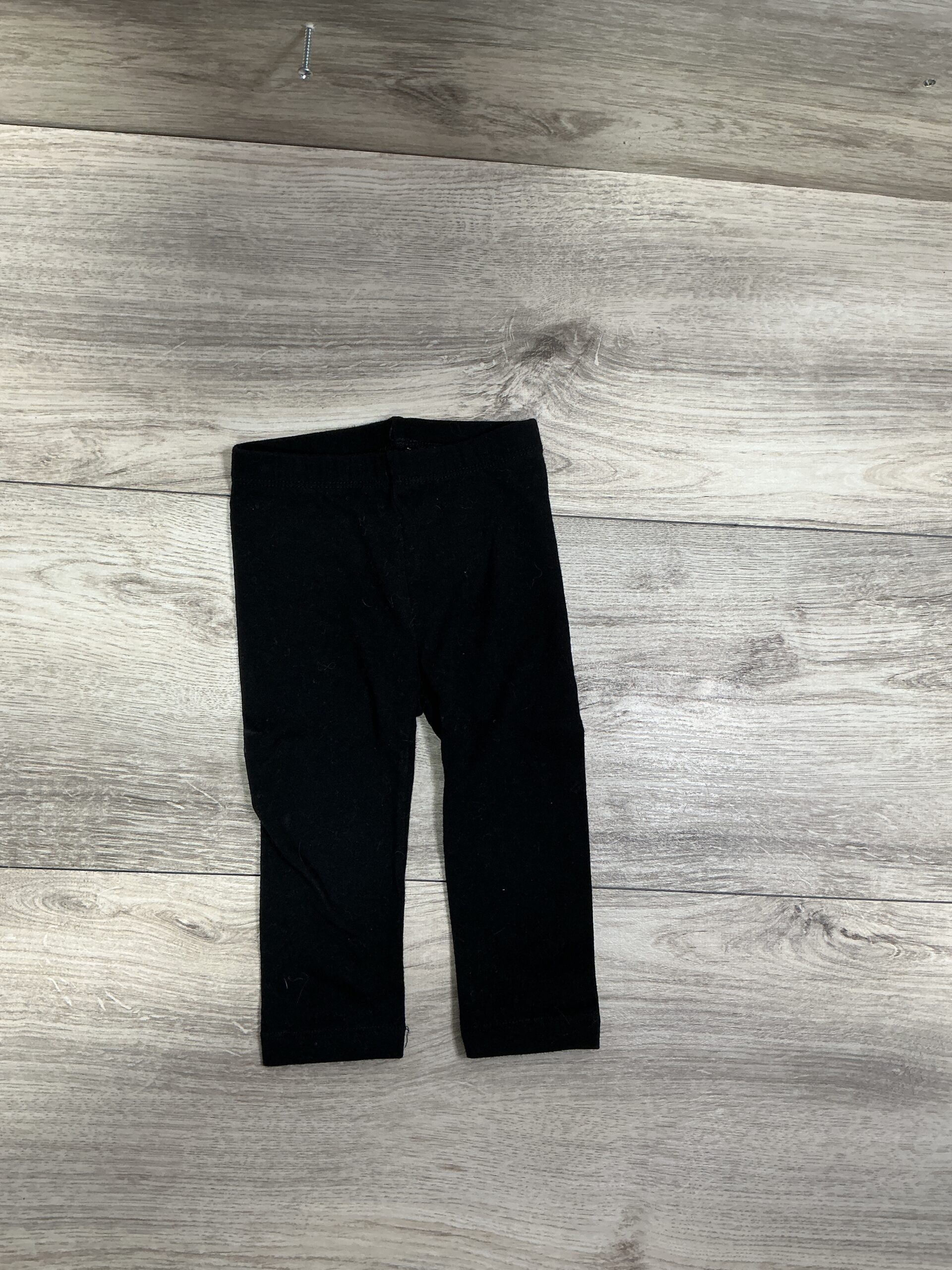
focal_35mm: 29
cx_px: 476
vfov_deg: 61.7
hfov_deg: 48.2
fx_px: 1063
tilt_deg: -83.7
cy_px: 635
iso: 64
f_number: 1.8
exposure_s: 1/50
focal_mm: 3
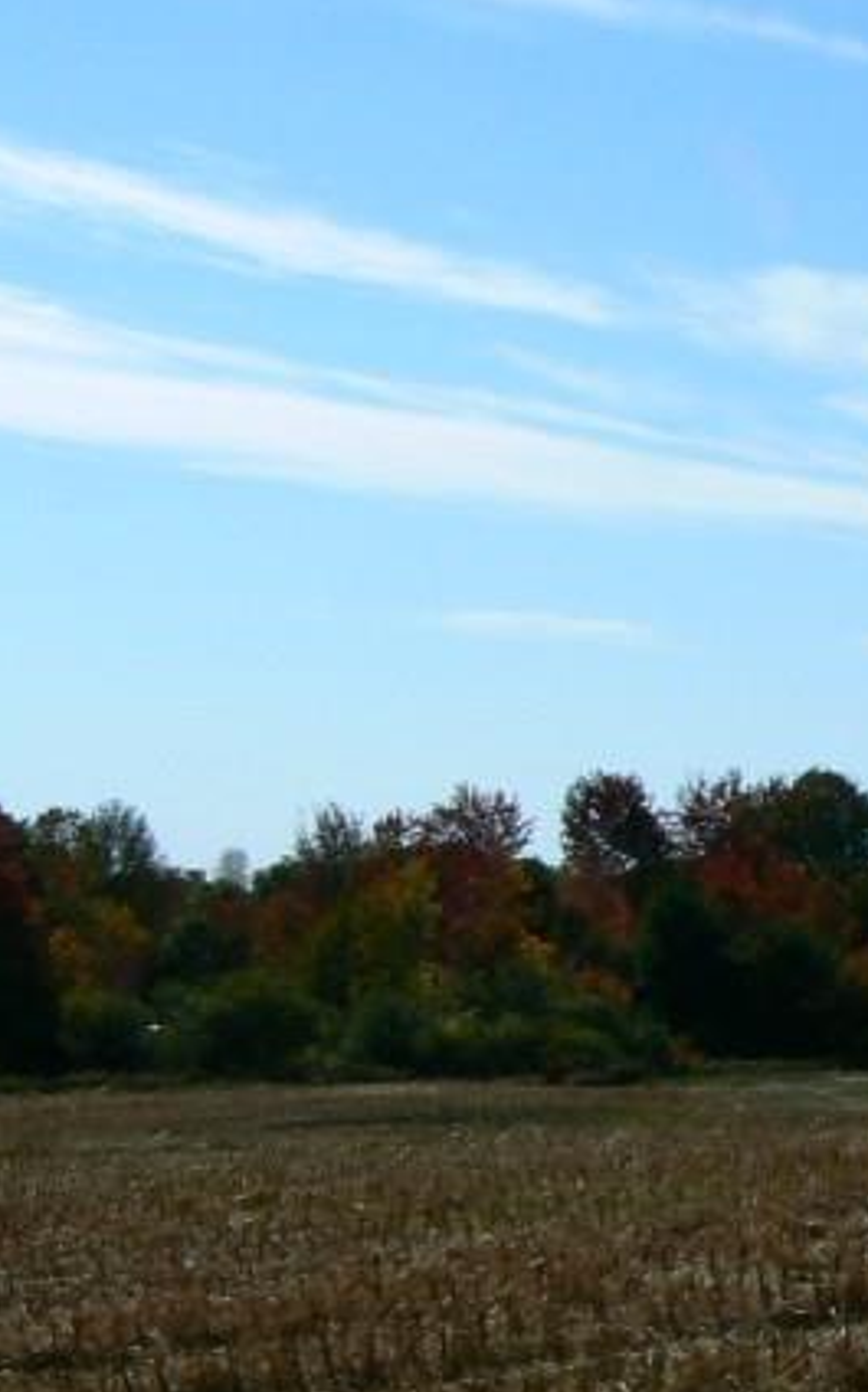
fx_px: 3488
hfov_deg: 13.3
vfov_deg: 22.4
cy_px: 1038
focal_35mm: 92
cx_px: 1333
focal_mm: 6
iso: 80
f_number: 8
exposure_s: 1/640
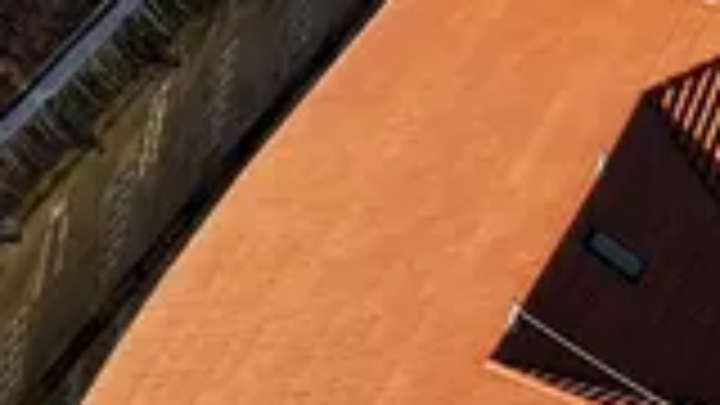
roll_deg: -2.2
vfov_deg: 6.8
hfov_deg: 11.5
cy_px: -184
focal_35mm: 177
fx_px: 3379
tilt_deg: -21.3
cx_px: -482
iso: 50
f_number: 1.5
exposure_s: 1/1311
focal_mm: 5.7
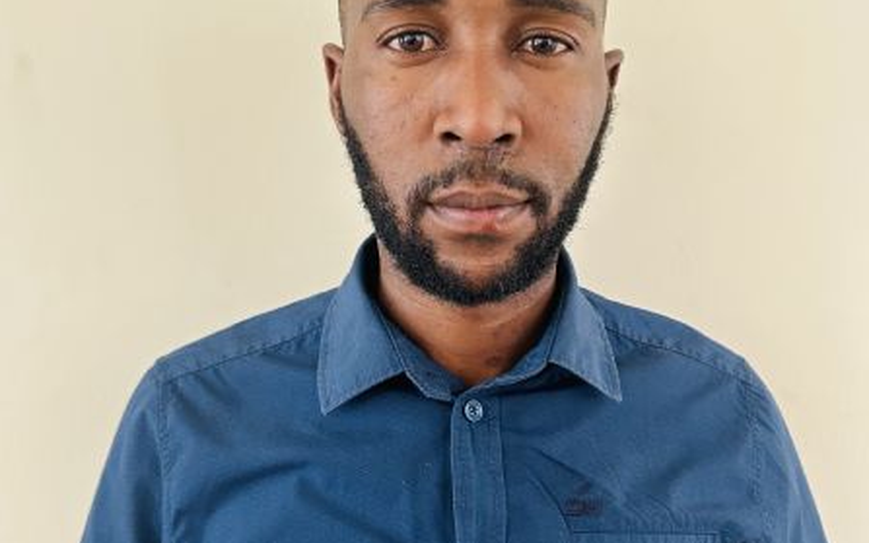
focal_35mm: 37
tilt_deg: -8.6
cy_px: 331
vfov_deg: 34.3
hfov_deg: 52.8
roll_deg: -1.3
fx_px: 876
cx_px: 435
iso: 250
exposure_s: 1/60
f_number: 1.5
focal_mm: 5.7
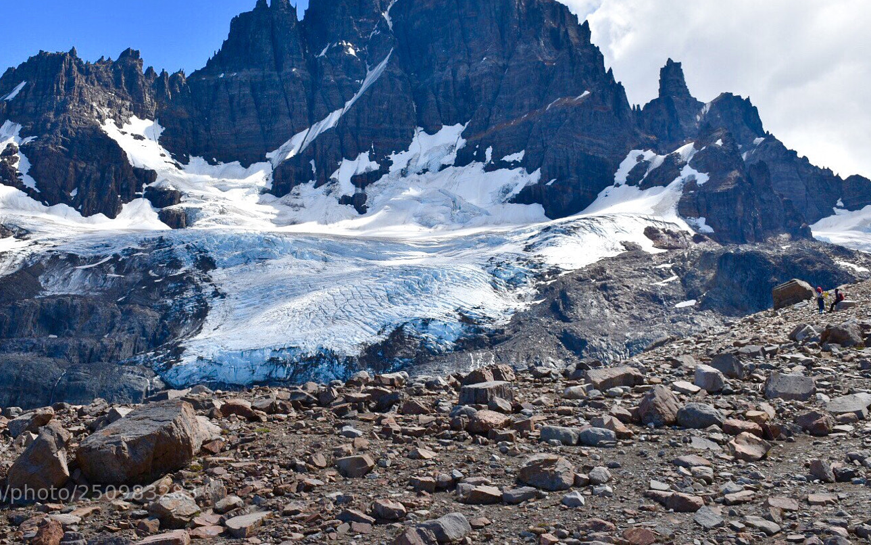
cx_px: 384
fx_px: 1036
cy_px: 185
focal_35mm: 44
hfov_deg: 45.5
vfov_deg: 29.3
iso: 100
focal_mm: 23
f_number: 7.1
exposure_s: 1/400
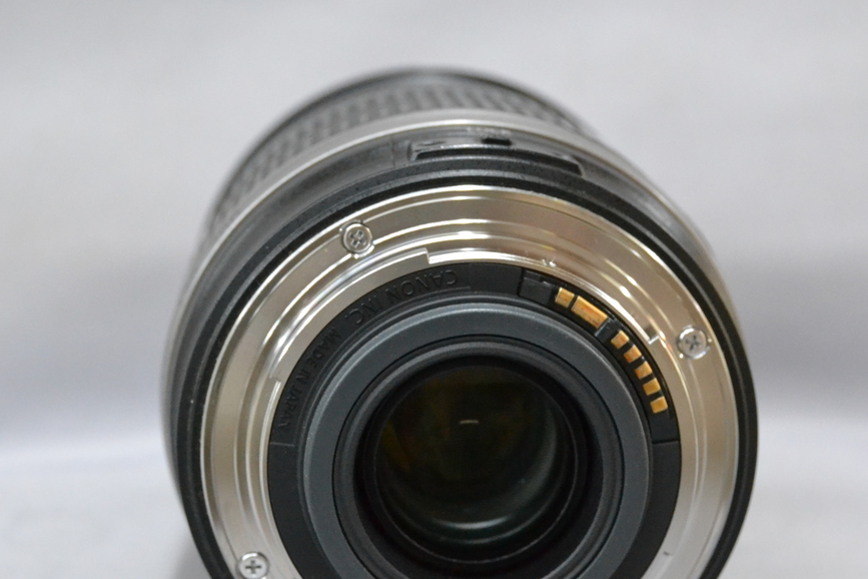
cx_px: 461
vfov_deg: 16.4
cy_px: 378
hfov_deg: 24.5
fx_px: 2001
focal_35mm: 83
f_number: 8
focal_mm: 40
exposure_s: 1/125
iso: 3200
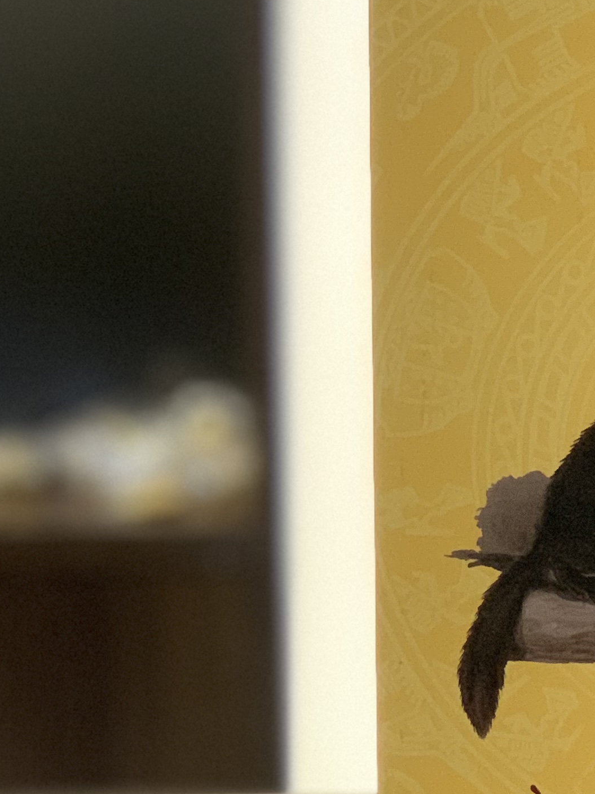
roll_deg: +0.2
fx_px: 3415
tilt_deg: -5.4
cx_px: 776
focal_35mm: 149
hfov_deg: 9.8
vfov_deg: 13.2
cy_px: 218
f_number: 2.4
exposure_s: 1/60
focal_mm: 6
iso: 250
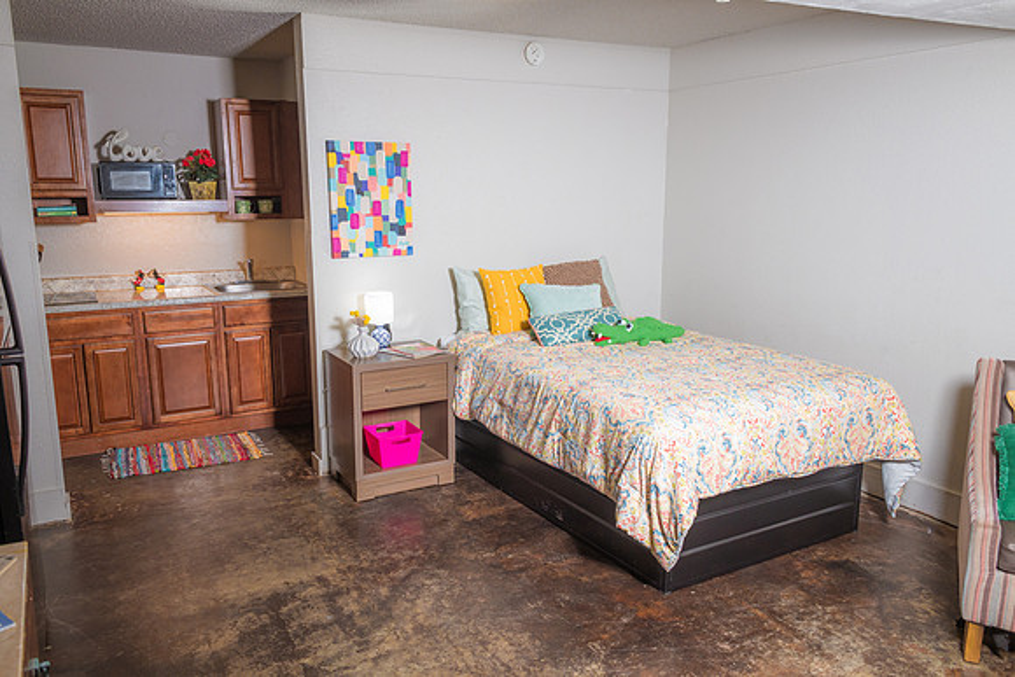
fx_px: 790
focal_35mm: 28
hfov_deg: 65.5
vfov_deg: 46.4
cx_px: 508
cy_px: 338
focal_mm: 28
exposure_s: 1/160
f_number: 8
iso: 1000
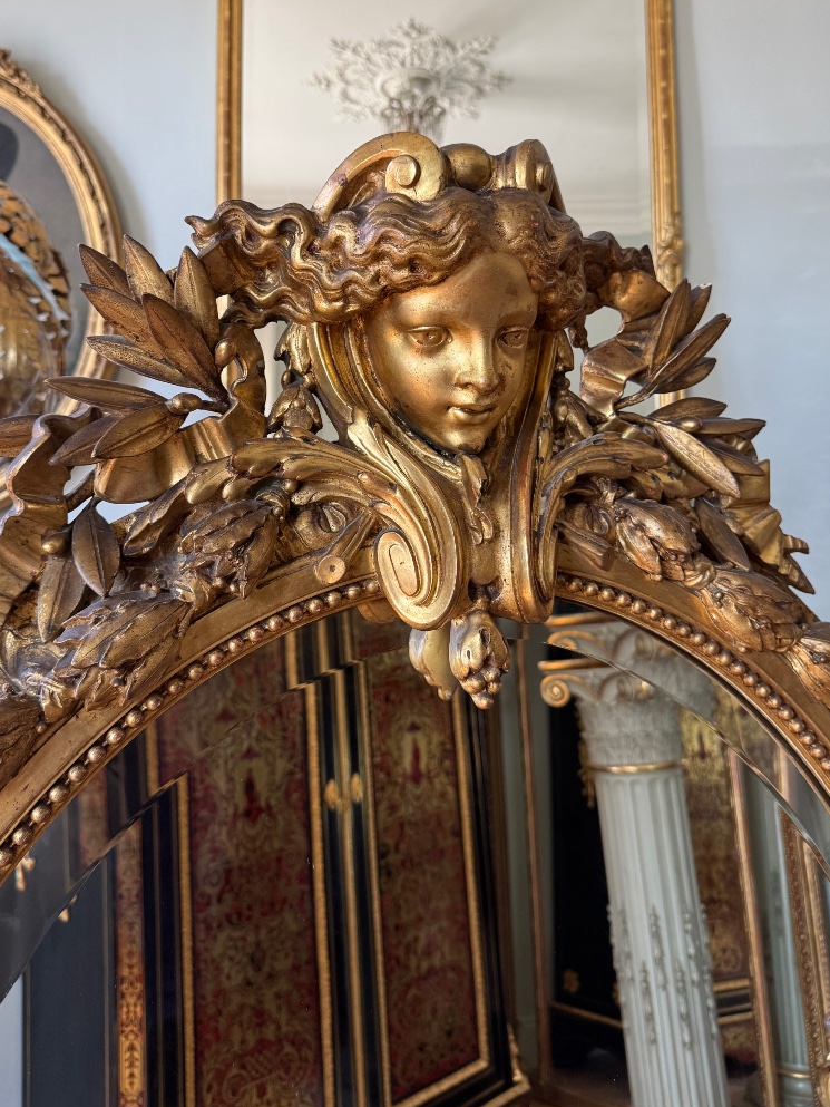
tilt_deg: +4.2
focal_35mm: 29
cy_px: 445
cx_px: 394
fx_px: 927
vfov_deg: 61.1
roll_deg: +0.5
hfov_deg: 48.2
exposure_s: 1/121
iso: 200
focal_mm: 6.76
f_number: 1.78
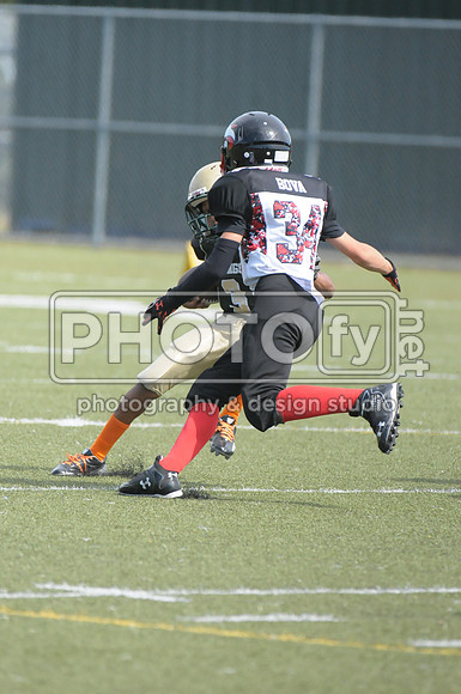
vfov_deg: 4.6
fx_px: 8669
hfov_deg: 3.0
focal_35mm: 450
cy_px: 347
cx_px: 230
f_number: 4
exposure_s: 1/6400
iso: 1600
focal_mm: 300
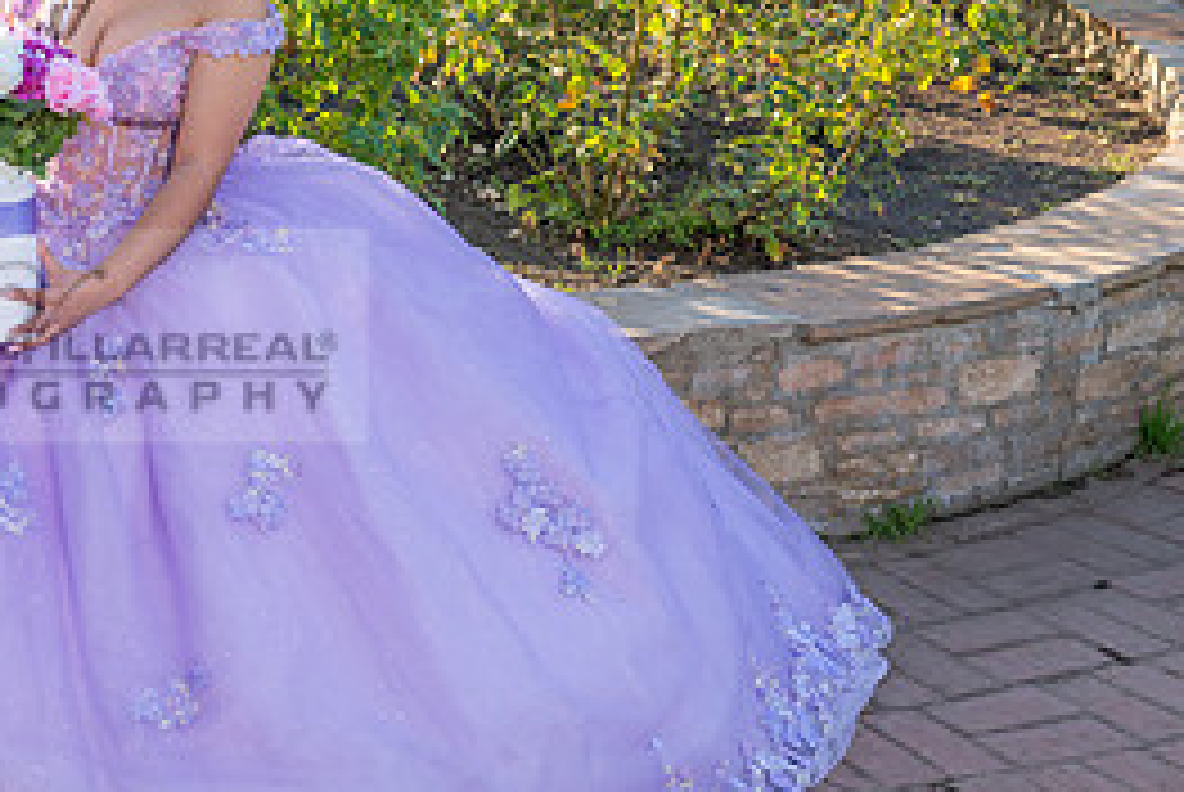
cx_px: -14
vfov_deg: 15.9
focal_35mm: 86
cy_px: 335
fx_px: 2832
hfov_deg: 22.7
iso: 200
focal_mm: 39
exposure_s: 1/200
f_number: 5.6
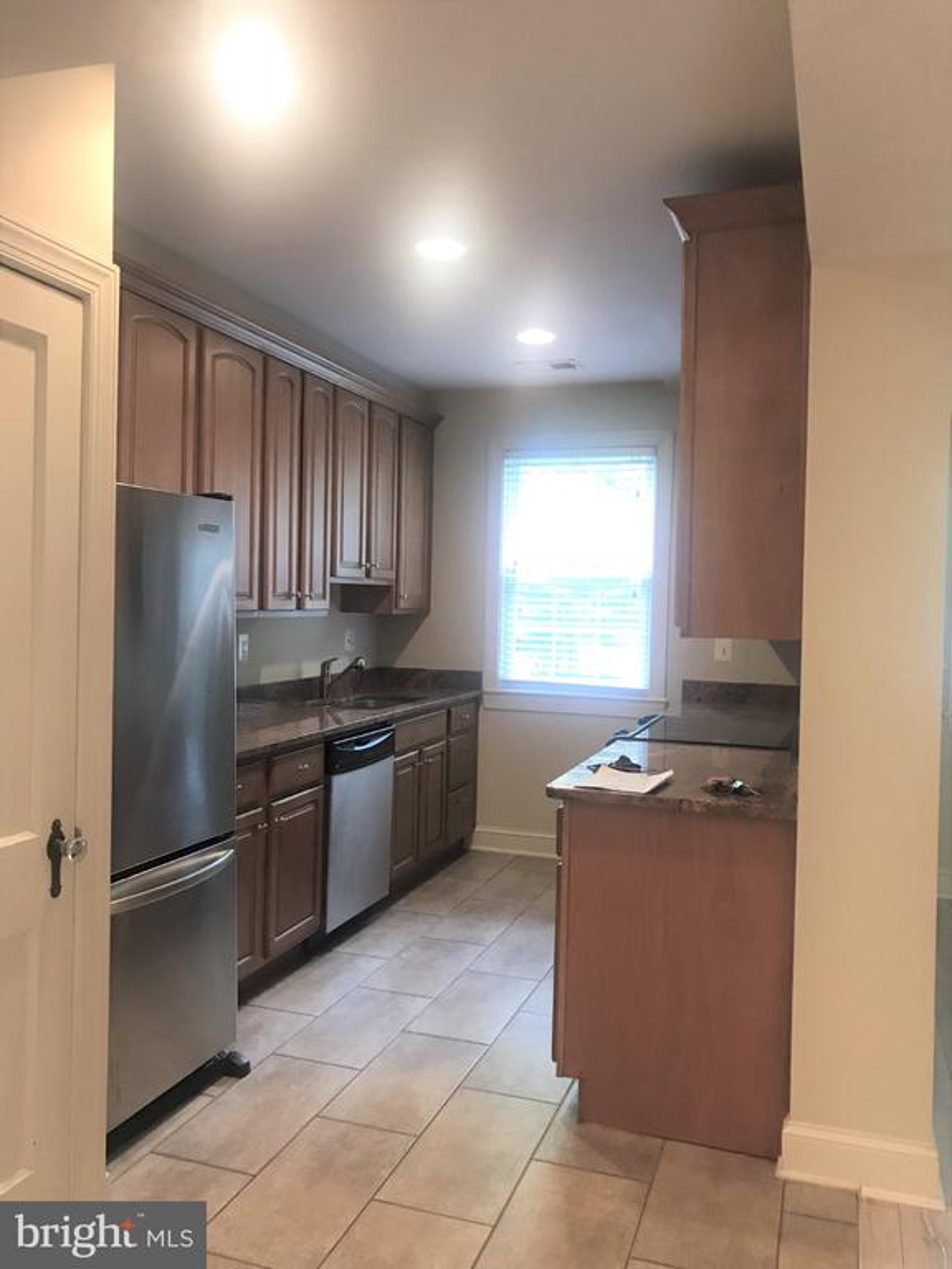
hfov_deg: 49.7
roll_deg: -1.3
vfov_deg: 63.4
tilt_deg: -1.1
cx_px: 476
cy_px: 634
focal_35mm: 28
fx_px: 1027
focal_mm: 3.99
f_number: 1.8
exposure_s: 1/15
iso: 50
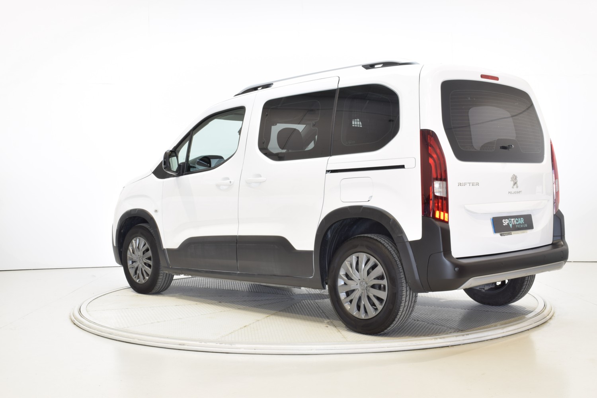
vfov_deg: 30.8
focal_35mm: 44
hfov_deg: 45.0
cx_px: 298
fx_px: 721
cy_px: 199
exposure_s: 1/1.6
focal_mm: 29
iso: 100
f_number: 14
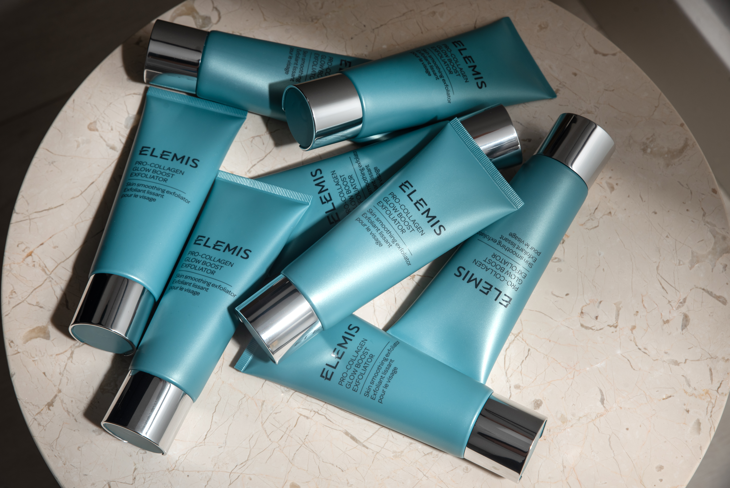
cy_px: 244
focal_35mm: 65
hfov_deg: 30.9
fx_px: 1318
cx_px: 365
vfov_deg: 20.9
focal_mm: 65
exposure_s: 1/125
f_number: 10
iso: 200
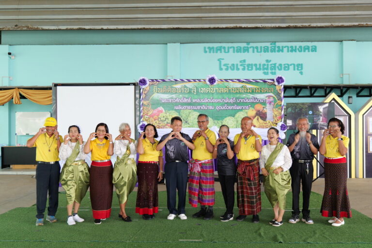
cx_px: 186
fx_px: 362
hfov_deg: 54.4
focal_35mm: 35
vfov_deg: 37.9
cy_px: 124
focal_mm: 35
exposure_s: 1/50
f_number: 4.5
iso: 250
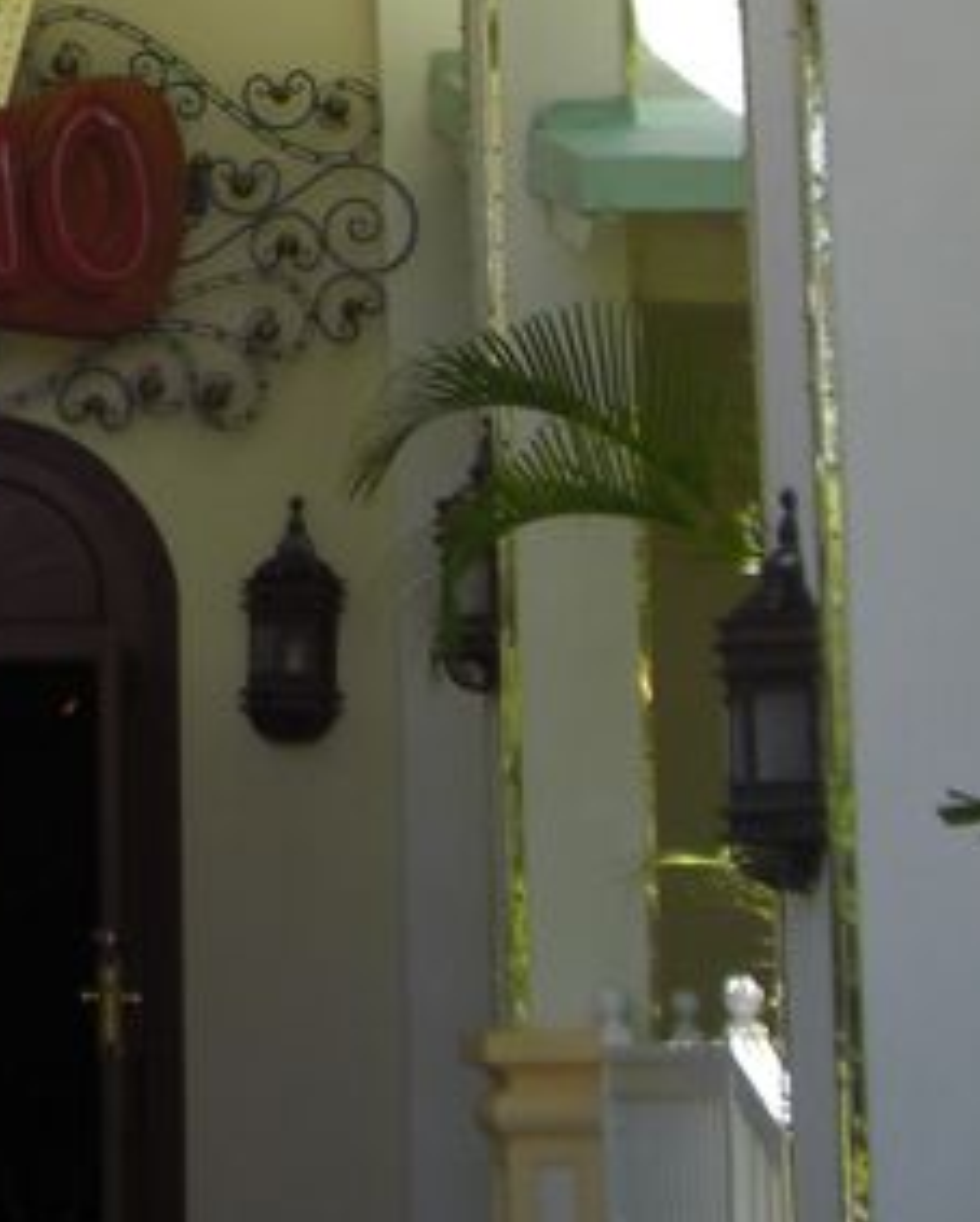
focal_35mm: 134
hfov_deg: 11.2
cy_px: -43
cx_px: -341
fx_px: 4850
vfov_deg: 14.1
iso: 64
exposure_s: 1/400
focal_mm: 6.2
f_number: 2.7
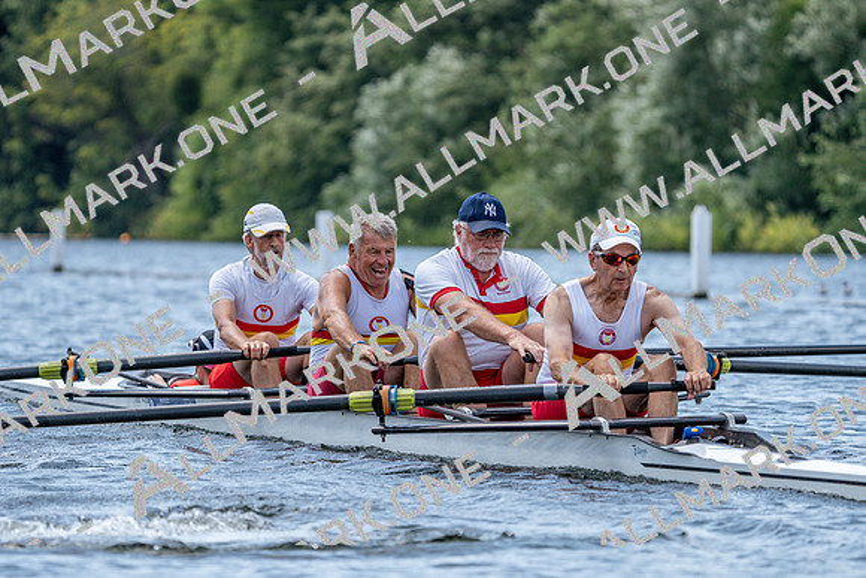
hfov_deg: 7.2
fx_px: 6881
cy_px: 289
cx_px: 433
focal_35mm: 286
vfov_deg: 4.8
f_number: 5.6
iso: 500
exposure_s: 1/2000
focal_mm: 286
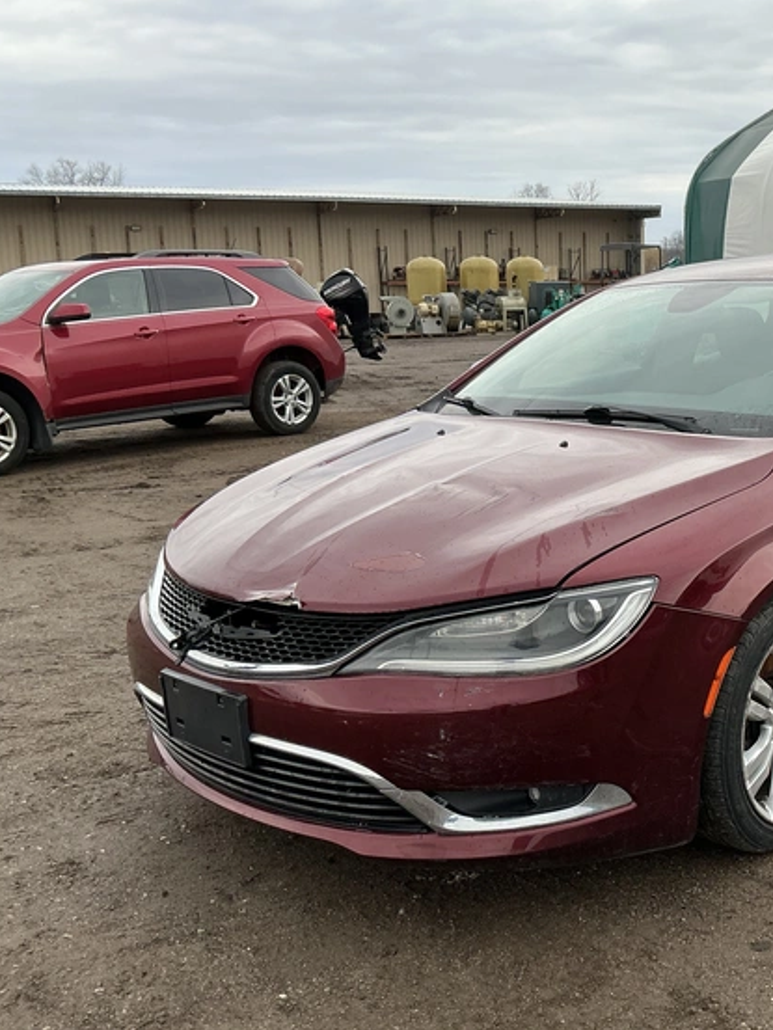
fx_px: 1131
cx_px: 658
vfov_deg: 49.0
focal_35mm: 38
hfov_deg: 36.0
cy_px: 508
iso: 25
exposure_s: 1/277
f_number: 1.8
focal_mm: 3
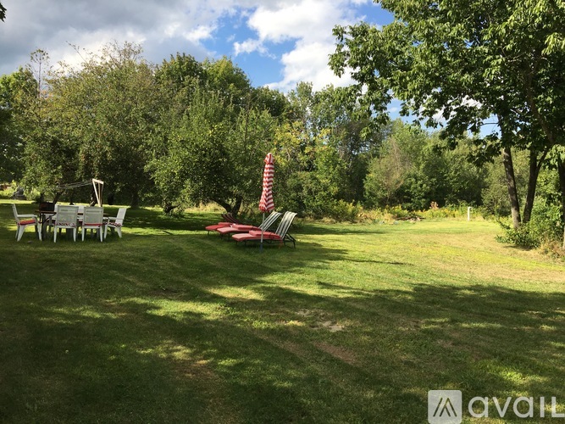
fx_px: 473
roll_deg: -0.2
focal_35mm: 29
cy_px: 212
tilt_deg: -0.7
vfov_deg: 48.2
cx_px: 282
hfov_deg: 61.7
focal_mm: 4.15
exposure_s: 1/927
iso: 25
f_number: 2.2
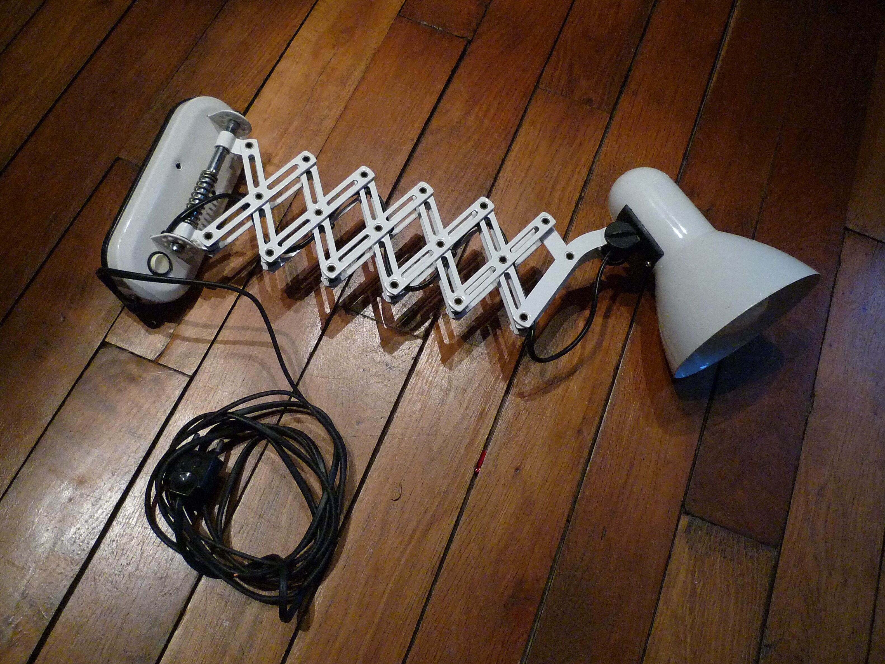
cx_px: 442
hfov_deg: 69.4
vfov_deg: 54.9
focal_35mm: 25
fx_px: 639
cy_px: 332
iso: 320
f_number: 2.8
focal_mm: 4.4
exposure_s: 1/30
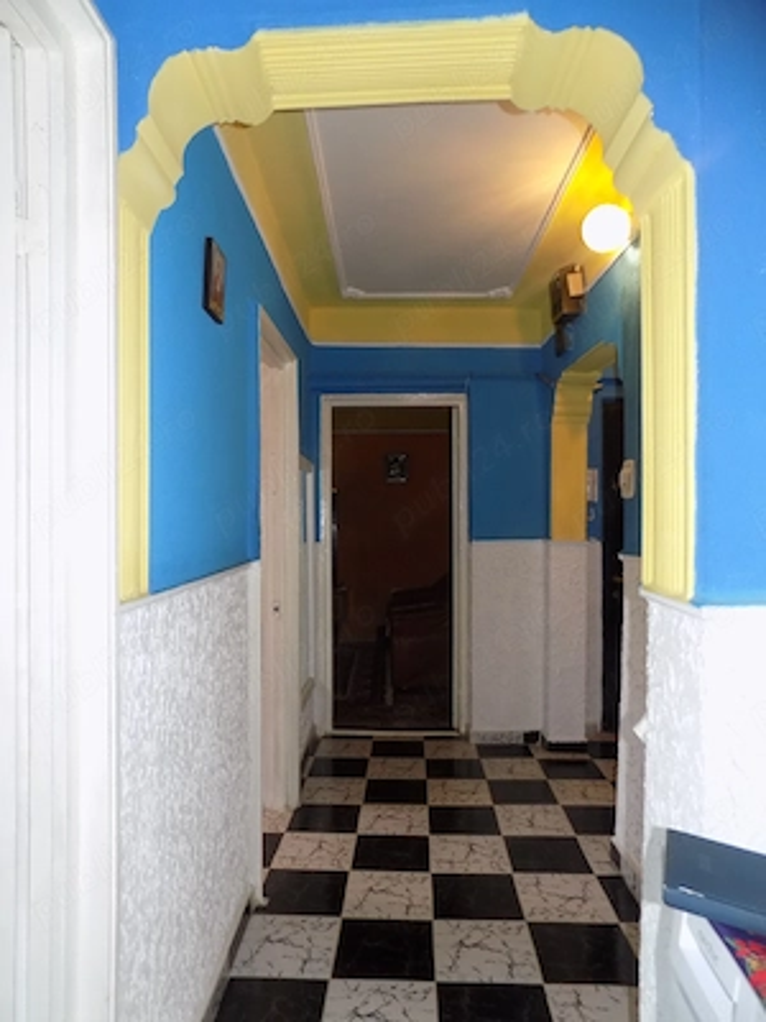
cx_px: 383
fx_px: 679
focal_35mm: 23
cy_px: 511
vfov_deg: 73.9
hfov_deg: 58.9
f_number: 3.1
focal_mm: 4
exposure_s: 1/30
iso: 200
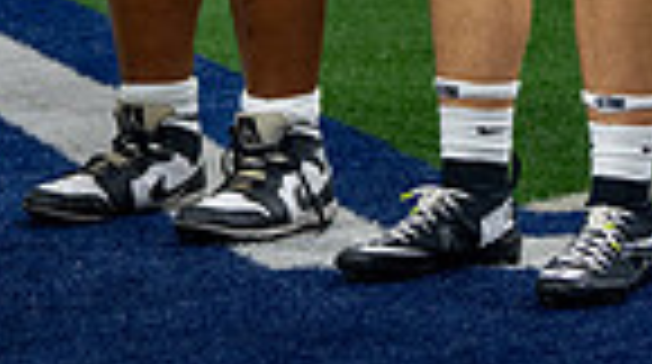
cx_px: 516
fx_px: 5972
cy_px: -567
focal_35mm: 346
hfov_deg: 6.2
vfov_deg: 3.4
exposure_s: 1/500
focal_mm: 70
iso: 1000
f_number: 2.8
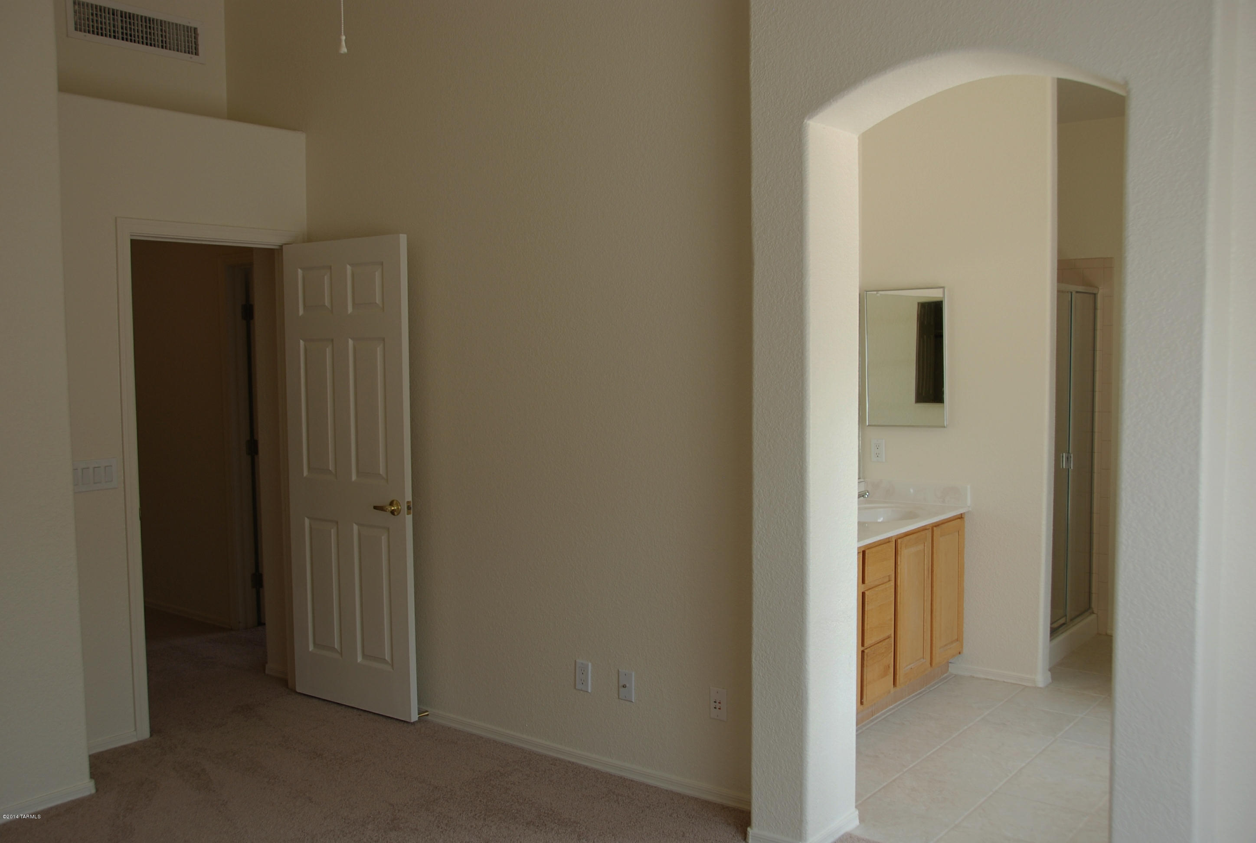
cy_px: 422
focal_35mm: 33
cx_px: 628
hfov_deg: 57.1
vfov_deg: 40.1
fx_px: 1154
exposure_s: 1/80
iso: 200
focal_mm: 22
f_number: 4.5
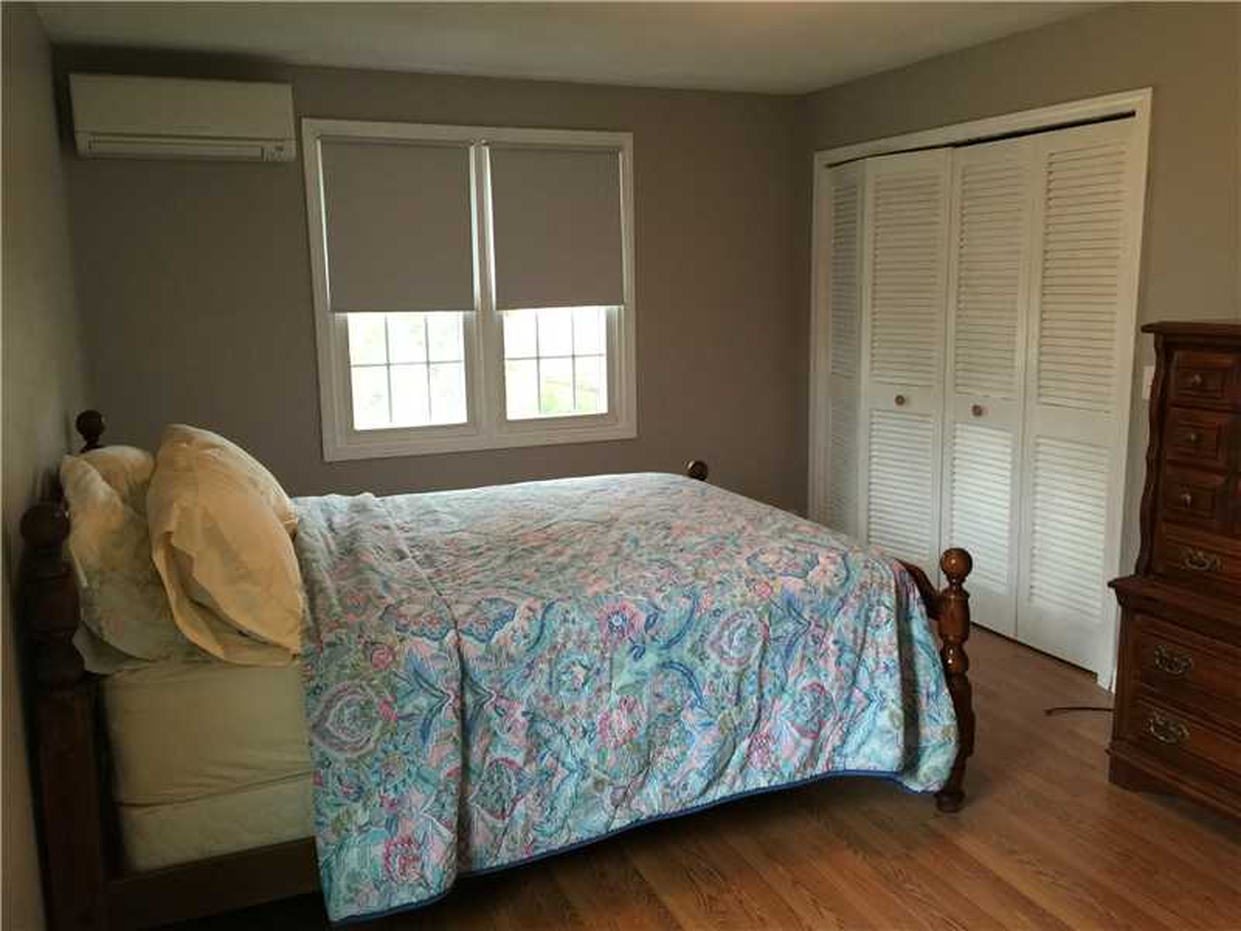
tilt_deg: -10.5
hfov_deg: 61.7
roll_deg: -0.1
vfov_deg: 48.2
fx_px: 1040
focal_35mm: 29
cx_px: 620
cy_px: 466
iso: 100
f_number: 2.2
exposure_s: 1/15
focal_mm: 4.15
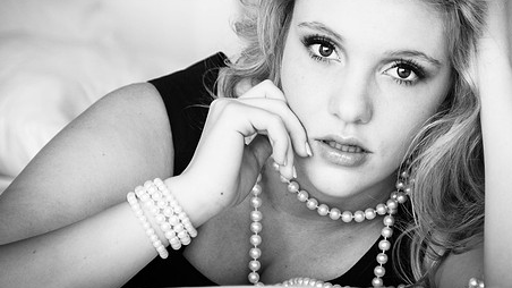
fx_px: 1887
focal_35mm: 139
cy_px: 79
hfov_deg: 15.4
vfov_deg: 8.7
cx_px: 401
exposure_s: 1/125
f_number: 2.8
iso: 320
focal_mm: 60
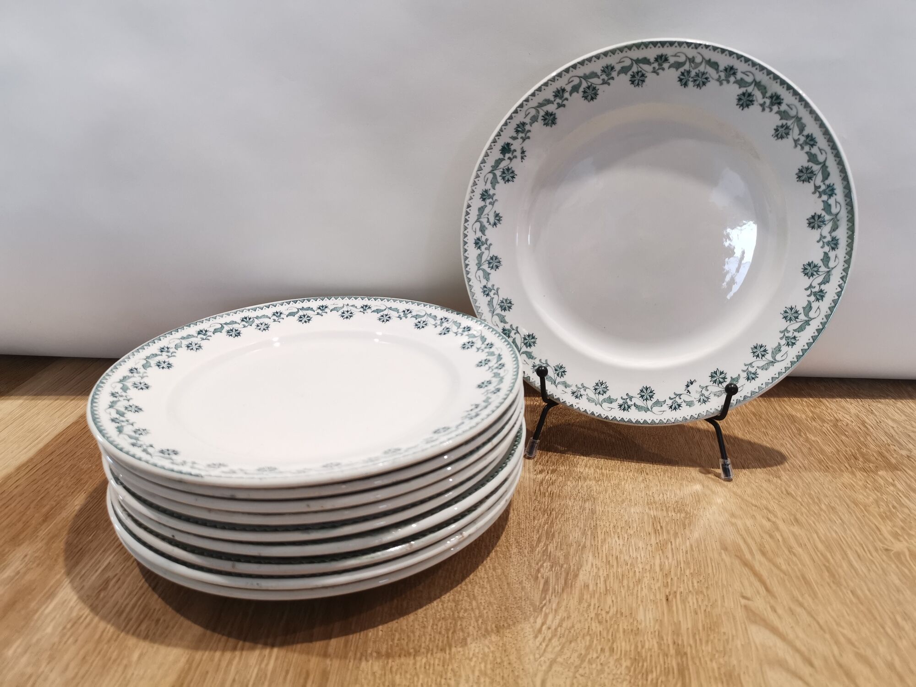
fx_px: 714
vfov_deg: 51.4
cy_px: 344
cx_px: 458
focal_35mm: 27
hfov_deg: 65.3
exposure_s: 1/36
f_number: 1.8
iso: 160
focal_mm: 5.58
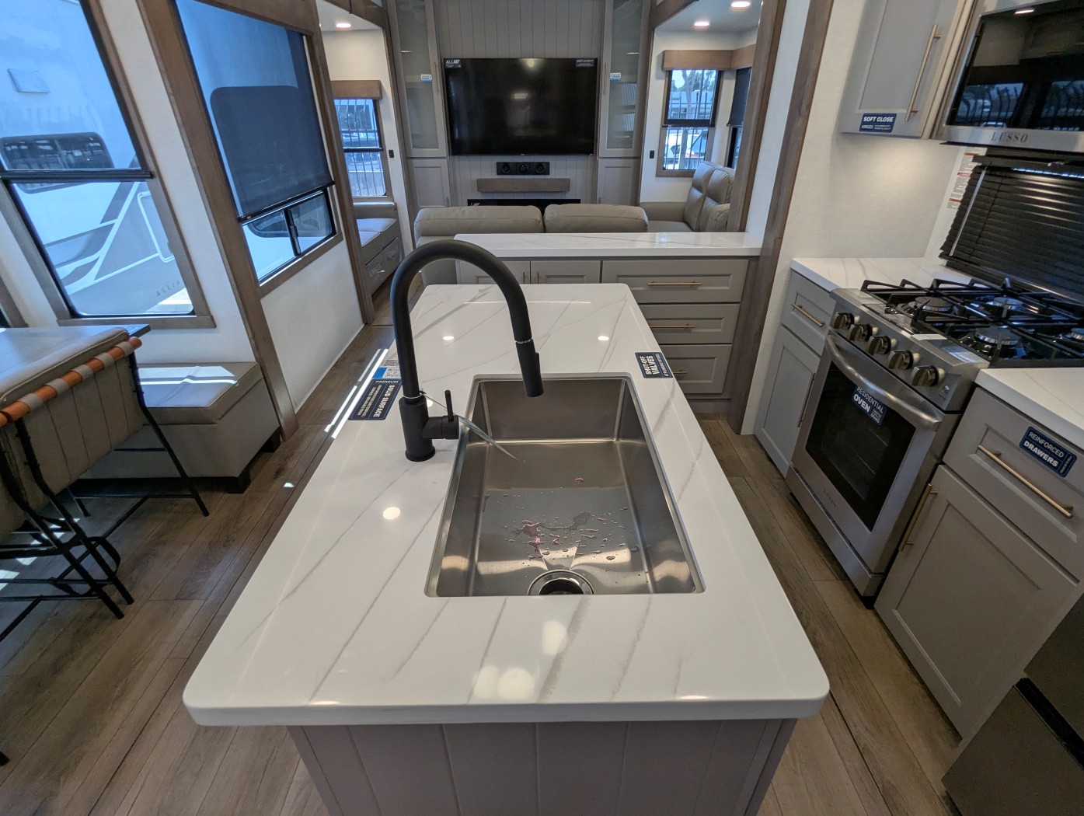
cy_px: 408
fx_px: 502
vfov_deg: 78.2
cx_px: 542
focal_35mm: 16
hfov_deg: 94.4
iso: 83
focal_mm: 2.35
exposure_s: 1/87
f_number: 2.2
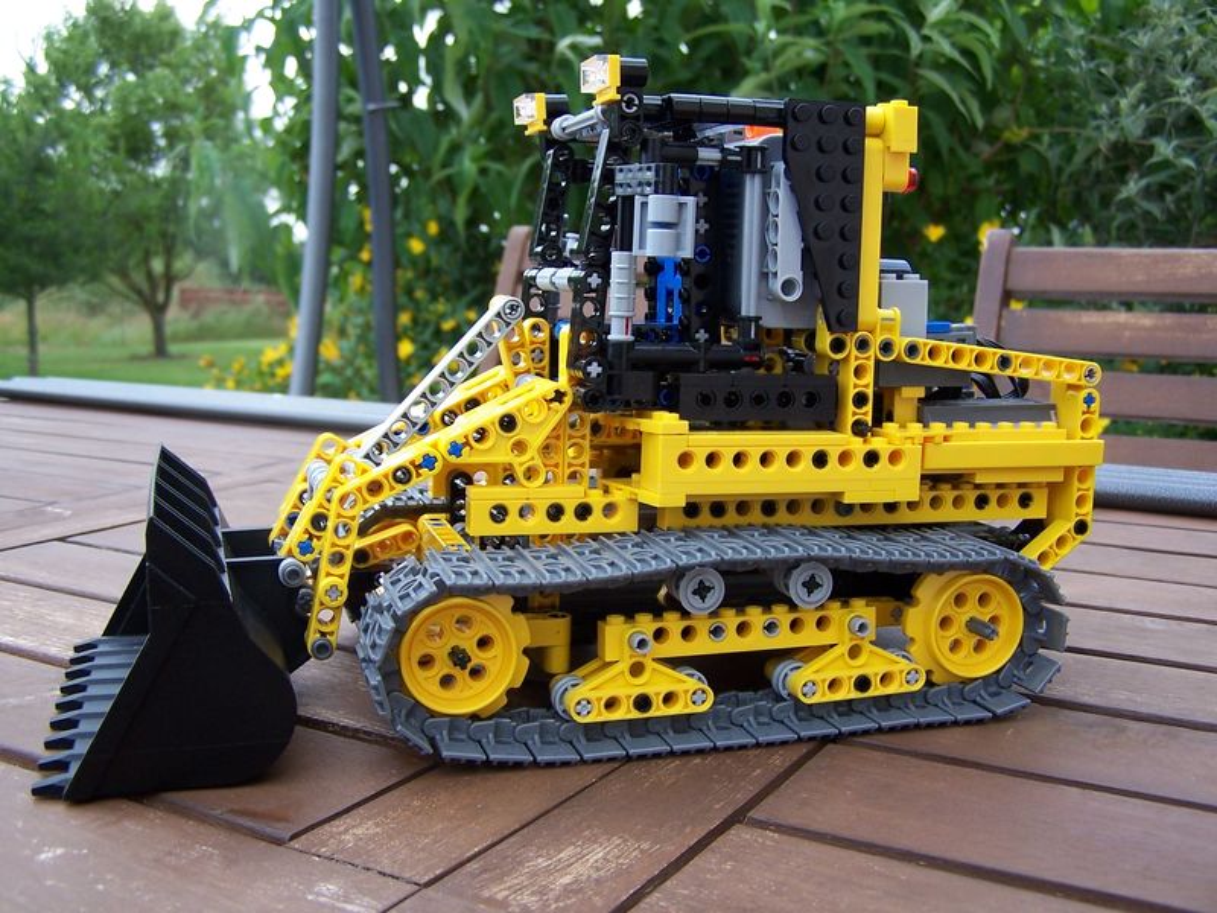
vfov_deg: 37.7
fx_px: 1336
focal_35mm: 38
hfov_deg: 49.0
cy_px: 456
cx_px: 608
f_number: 2.8
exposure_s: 1/250
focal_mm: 6.3
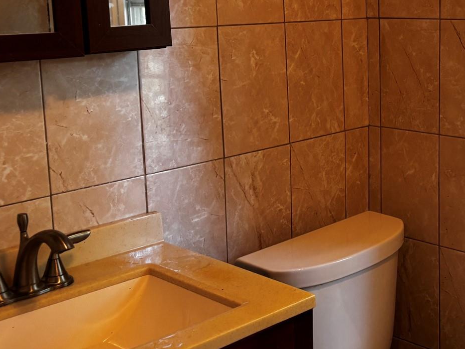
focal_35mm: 57
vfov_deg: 25.5
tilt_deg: -9.2
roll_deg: -0.3
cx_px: 409
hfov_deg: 32.3
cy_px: 118
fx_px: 766
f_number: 1.6
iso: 125
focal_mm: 5.96
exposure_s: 1/60
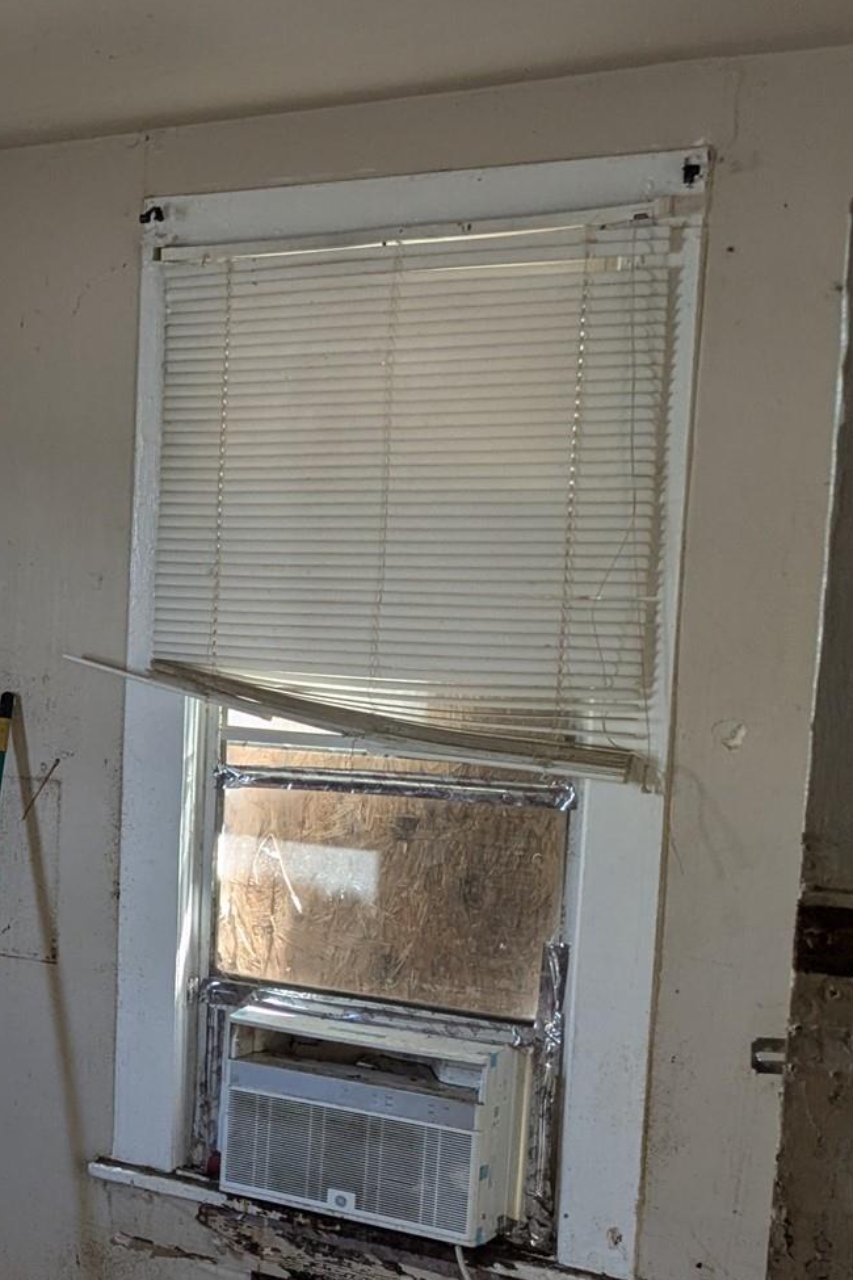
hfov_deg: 20.0
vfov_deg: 33.8
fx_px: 2097
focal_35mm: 59
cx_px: -412
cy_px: 780
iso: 65
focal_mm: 4.38
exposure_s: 1/120
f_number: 1.73
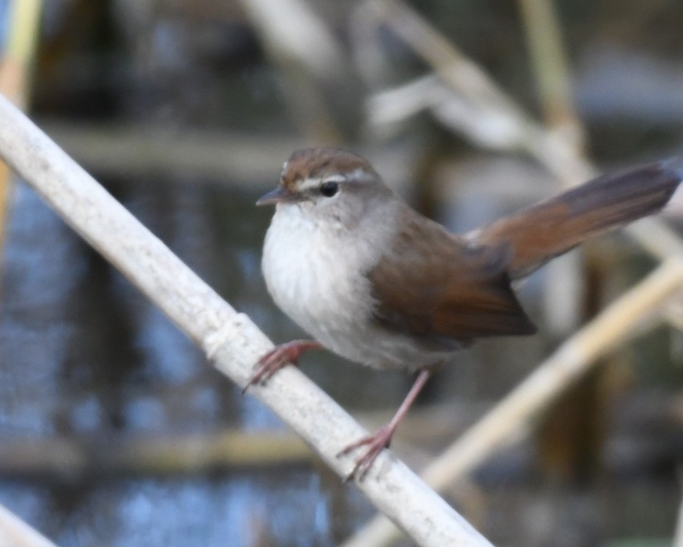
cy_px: 274
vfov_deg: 2.3
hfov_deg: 2.9
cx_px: 342
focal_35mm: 678
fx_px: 13708
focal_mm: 400
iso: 1100
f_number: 5.6
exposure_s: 1/640
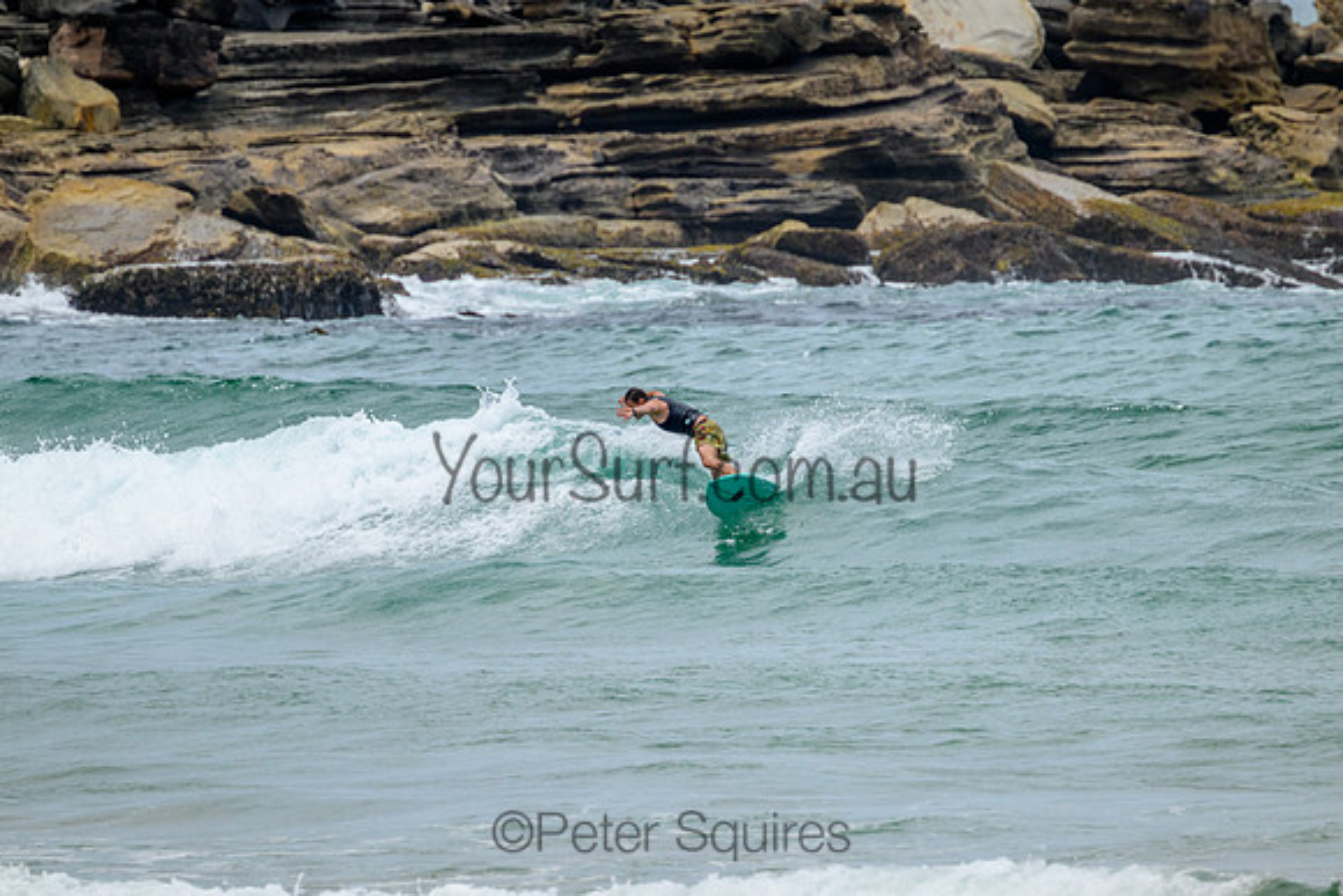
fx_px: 29850
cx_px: 672
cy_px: 448
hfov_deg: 2.6
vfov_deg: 1.7
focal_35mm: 800
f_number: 11
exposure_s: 1/2000
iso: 1000
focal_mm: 800
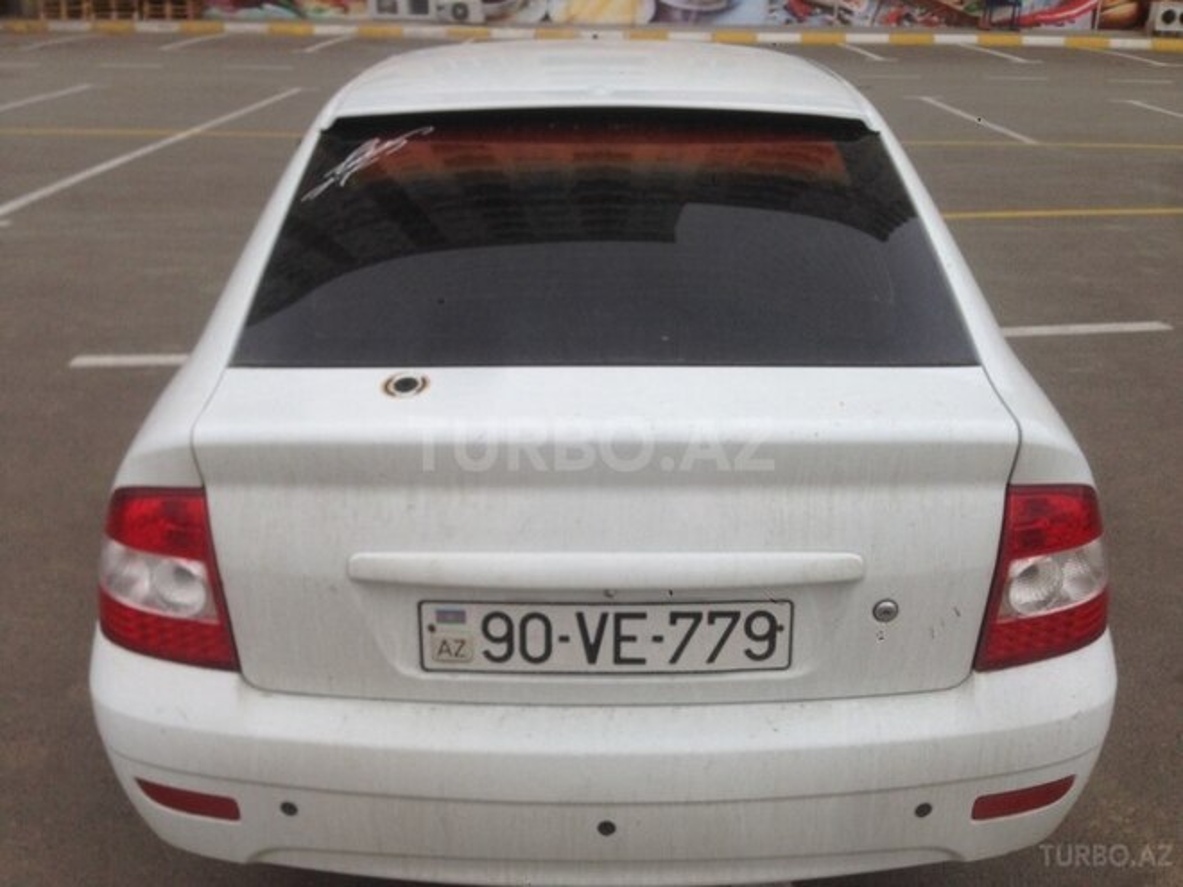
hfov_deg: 55.4
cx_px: 592
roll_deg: +0.5
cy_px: 444
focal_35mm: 33
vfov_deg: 42.9
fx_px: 1128
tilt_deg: -24.0
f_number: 2.4
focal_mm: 4.12
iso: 50
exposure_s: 1/398
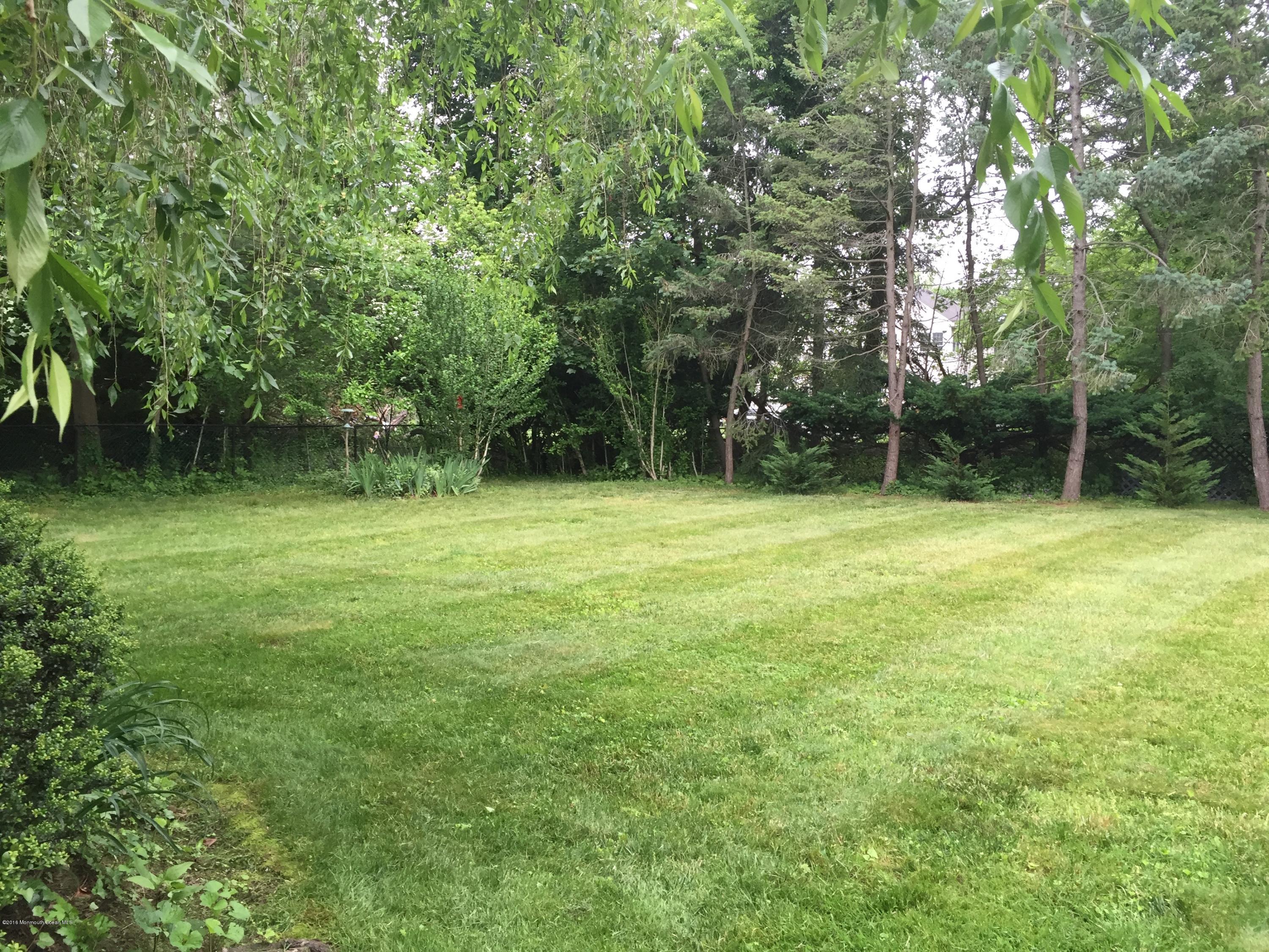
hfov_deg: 61.7
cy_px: 476
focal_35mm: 29
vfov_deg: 48.2
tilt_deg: -3.4
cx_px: 634
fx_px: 1063
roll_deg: -1.1
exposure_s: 1/40
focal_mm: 4.15
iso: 32
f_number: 2.2
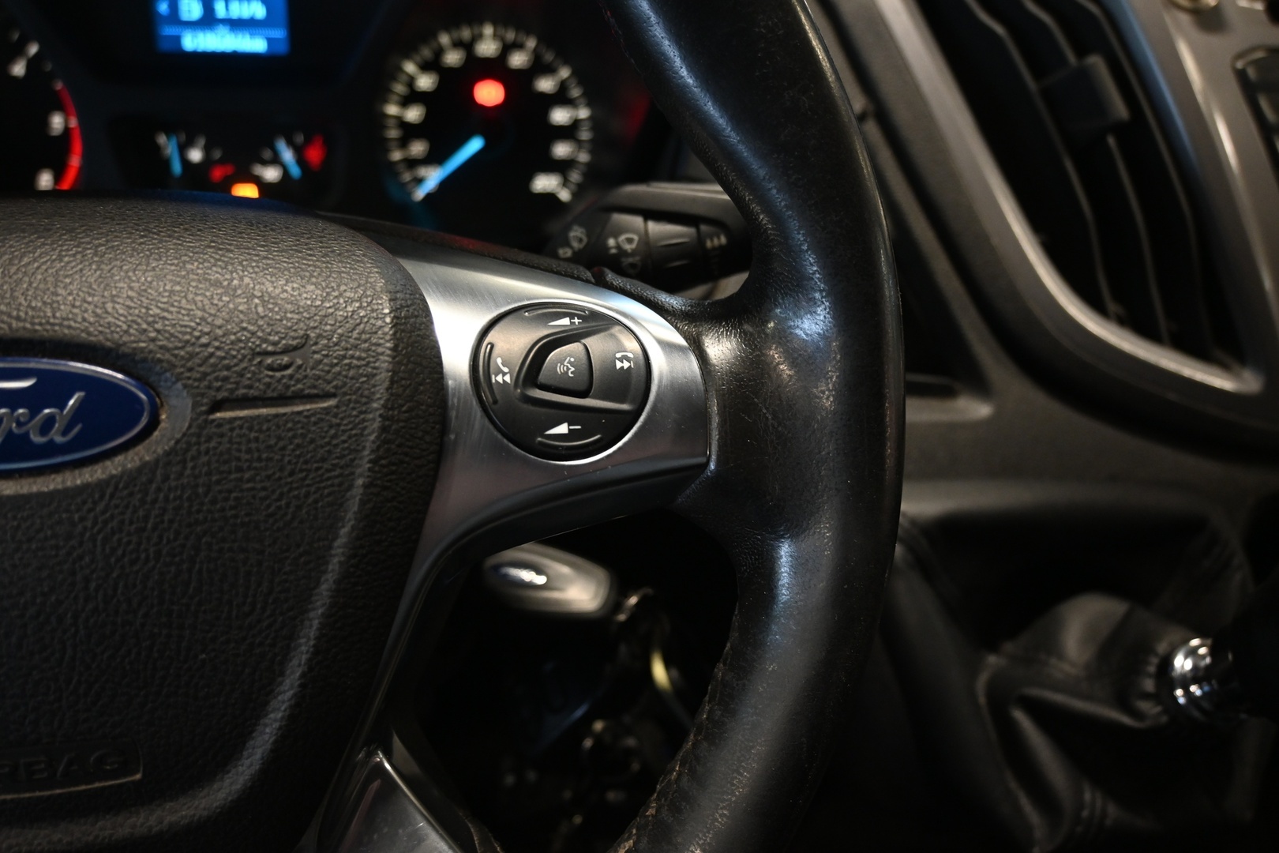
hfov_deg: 63.2
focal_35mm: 29
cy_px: 426
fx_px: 1039
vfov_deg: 44.6
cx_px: 640
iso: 1250
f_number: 3.8
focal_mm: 19.5
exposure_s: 1/30
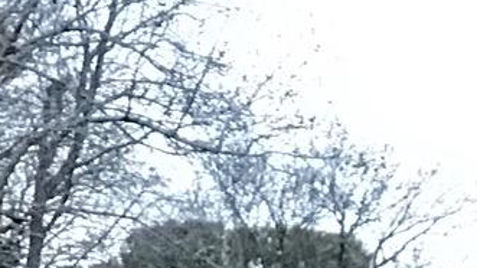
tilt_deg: +0.3
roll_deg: +1.5
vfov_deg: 3.1
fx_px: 4856
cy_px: 1045
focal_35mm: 384
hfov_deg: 5.6
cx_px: -192
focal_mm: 6.6
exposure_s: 1/60
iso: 320
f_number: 2.8
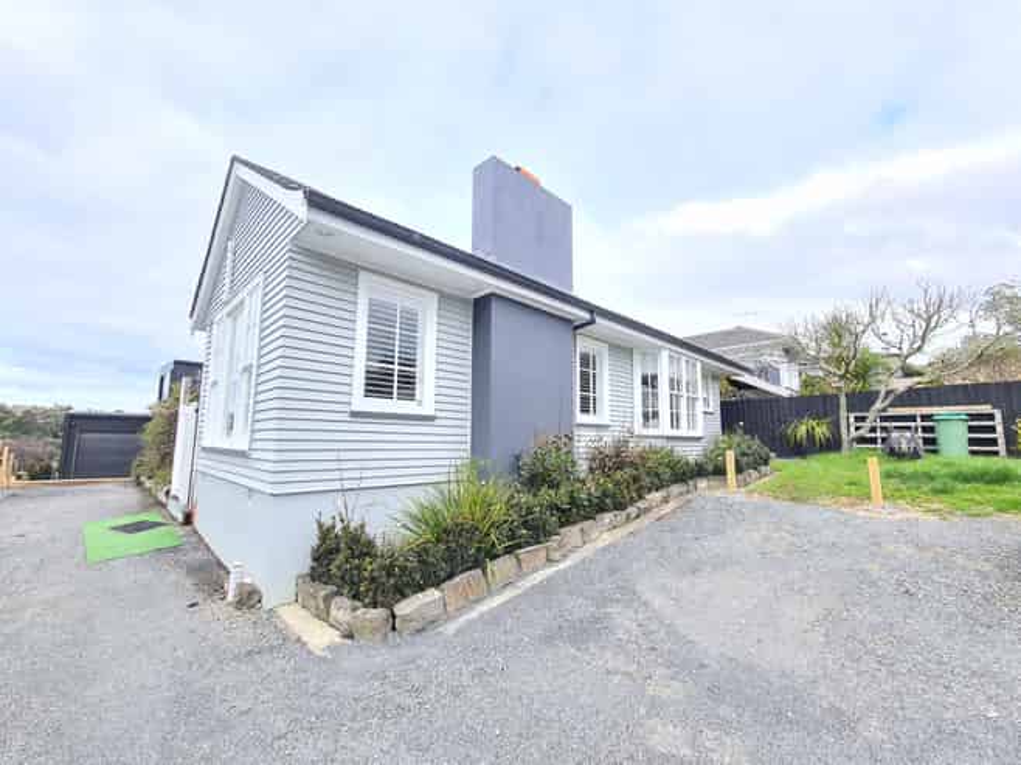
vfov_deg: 89.9
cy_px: 382
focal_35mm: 13
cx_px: 510
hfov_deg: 106.2
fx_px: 383
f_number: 2.2
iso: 50
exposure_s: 1/262
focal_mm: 2.2
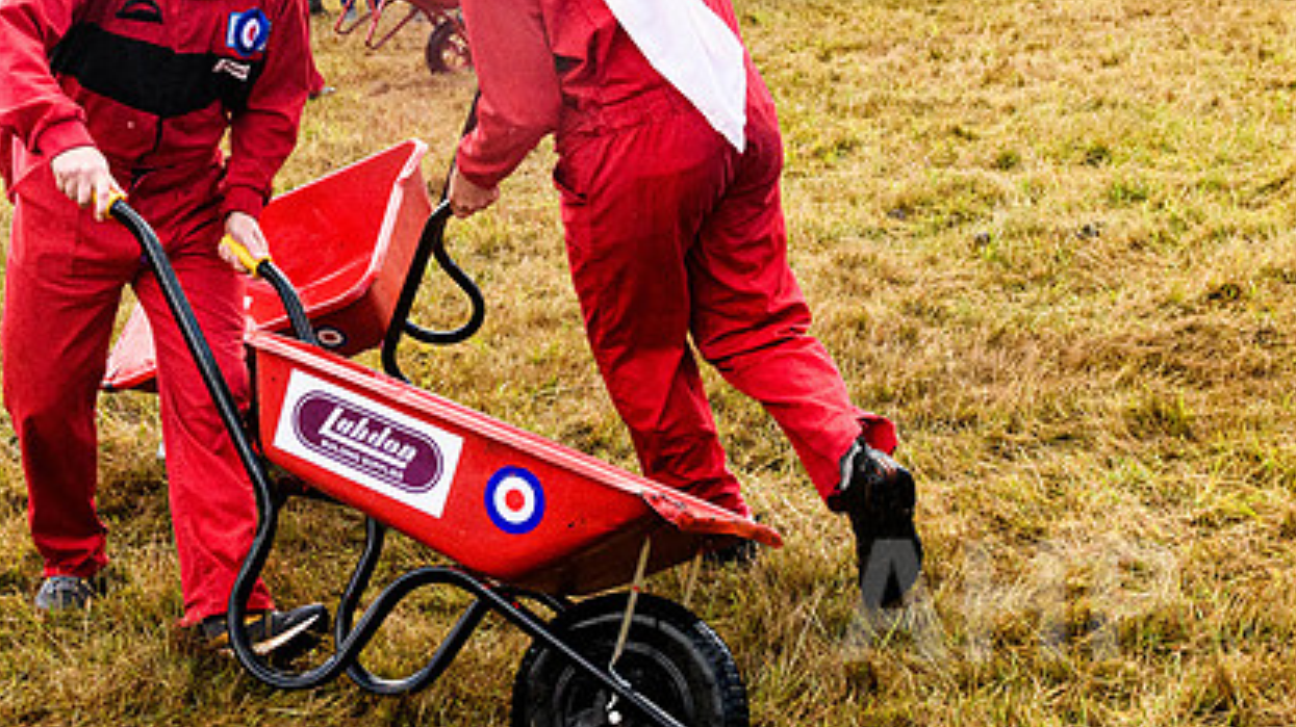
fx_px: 2267
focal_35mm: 66
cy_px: 225
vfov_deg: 18.2
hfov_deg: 31.6
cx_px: 421
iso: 640
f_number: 6.3
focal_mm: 24
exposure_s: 1/2500
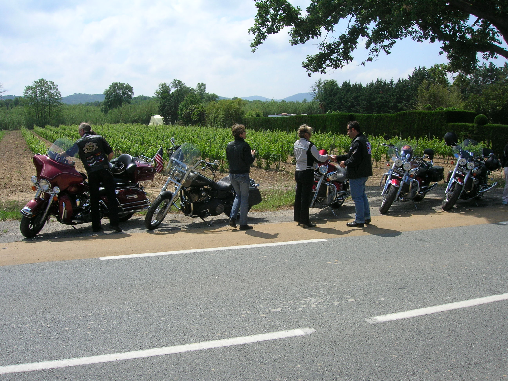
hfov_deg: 54.0
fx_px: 499
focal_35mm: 34
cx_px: 254
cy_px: 190
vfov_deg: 41.8
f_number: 4.9
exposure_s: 1/470
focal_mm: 5.7
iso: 50
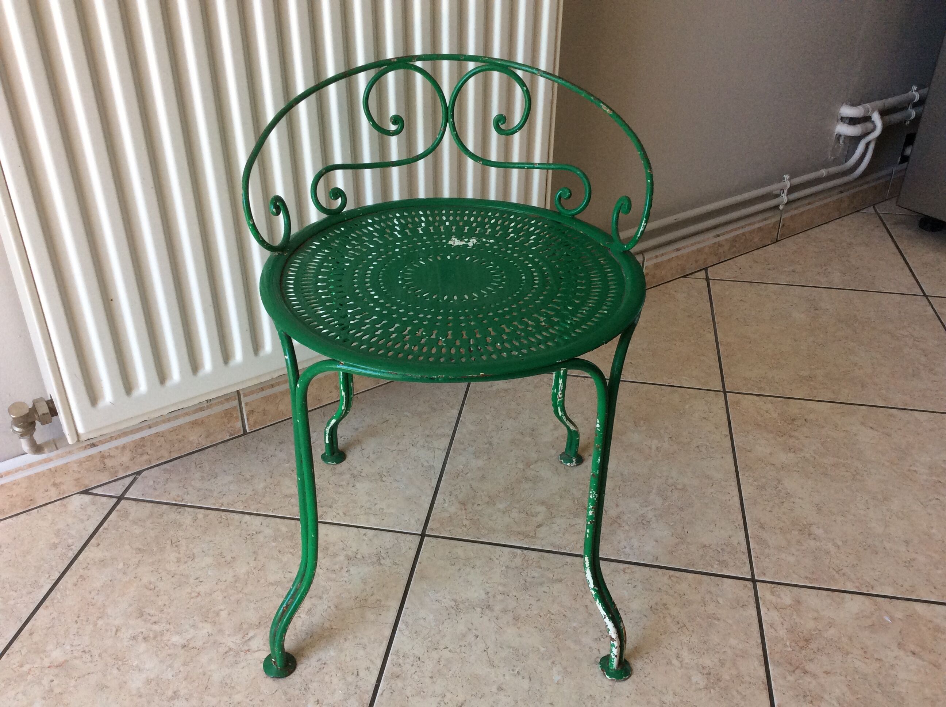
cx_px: 473
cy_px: 354
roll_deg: +1.8
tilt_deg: -33.2
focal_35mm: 32
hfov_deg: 56.9
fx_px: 873
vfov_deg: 44.1
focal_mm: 3.3
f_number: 2.4
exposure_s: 1/100
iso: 64
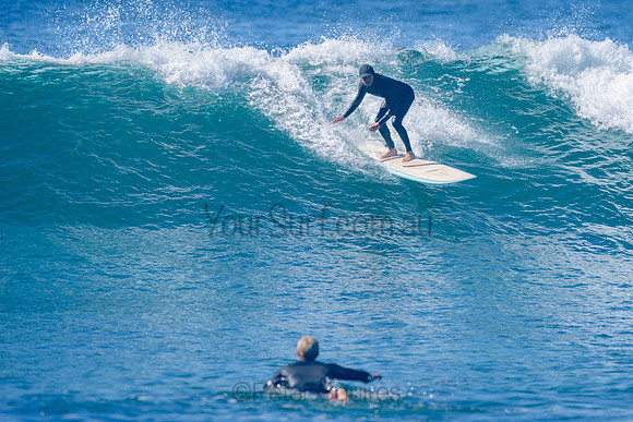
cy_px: 163
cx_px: 388
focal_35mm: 613
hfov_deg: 3.4
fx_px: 10777
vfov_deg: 2.2
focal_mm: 500
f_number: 5.6
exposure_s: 1/2000
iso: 180
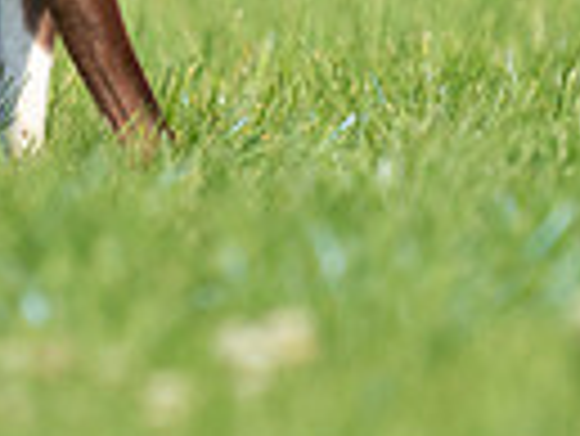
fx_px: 43403
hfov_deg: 0.8
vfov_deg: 0.6
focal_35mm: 2588
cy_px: -214
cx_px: 144
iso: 1250
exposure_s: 1/4000
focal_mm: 600
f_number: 6.3
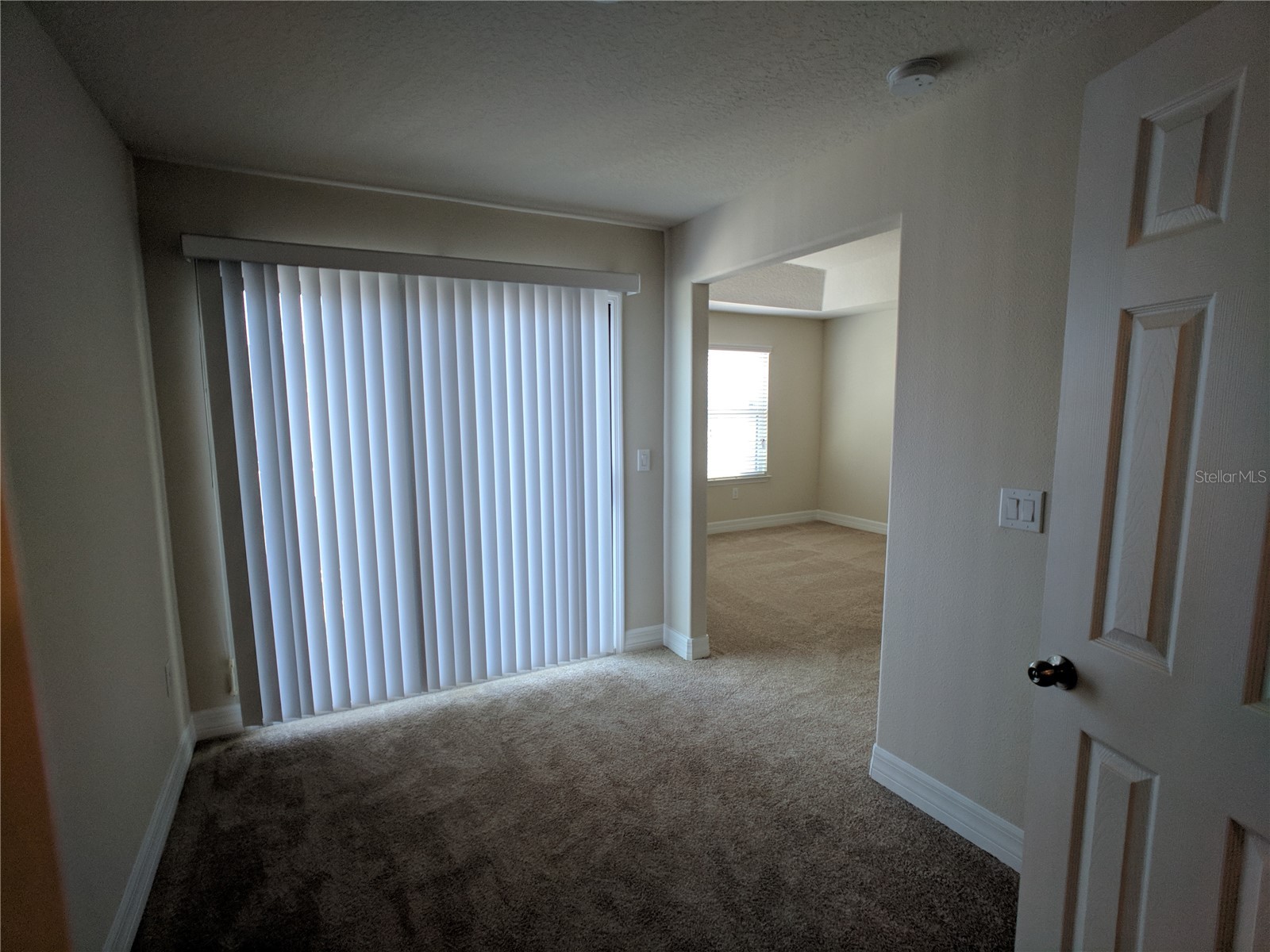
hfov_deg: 67.3
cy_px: 476
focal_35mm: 26
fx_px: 954
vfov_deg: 53.1
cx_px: 635
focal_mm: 4.67
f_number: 2
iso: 182
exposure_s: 1/125
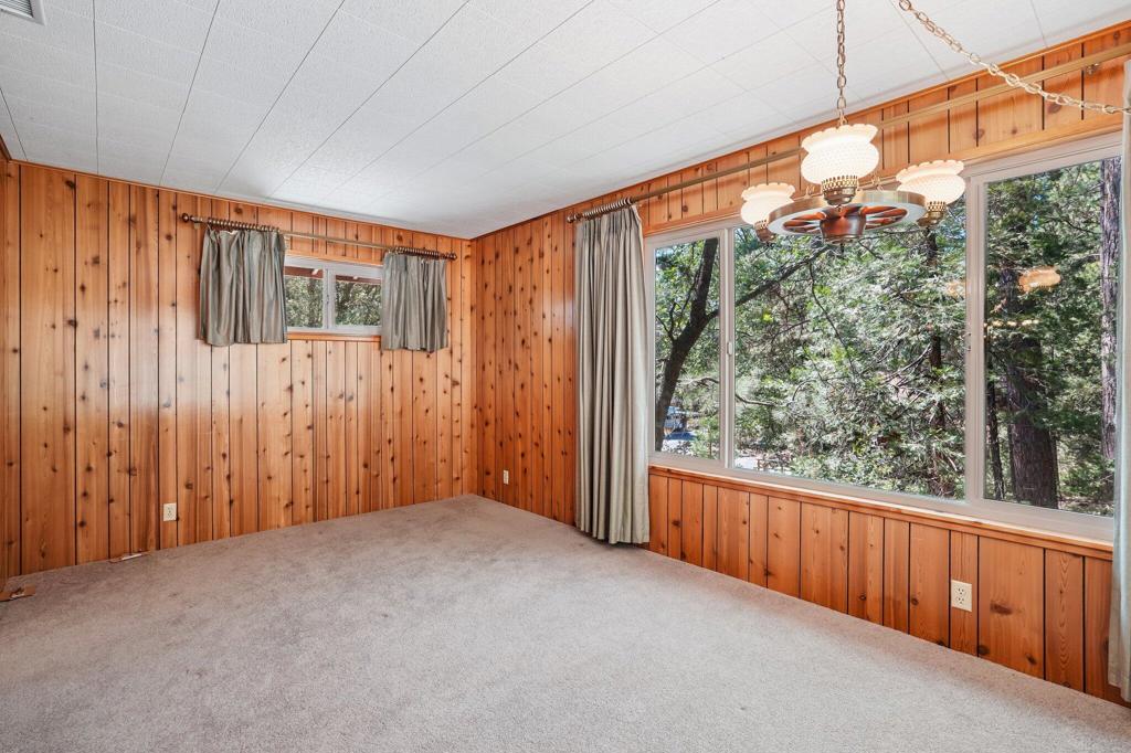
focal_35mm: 16
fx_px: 502
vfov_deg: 73.7
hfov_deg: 96.8
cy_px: 376
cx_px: 566
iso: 400
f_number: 8
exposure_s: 1/13
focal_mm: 16
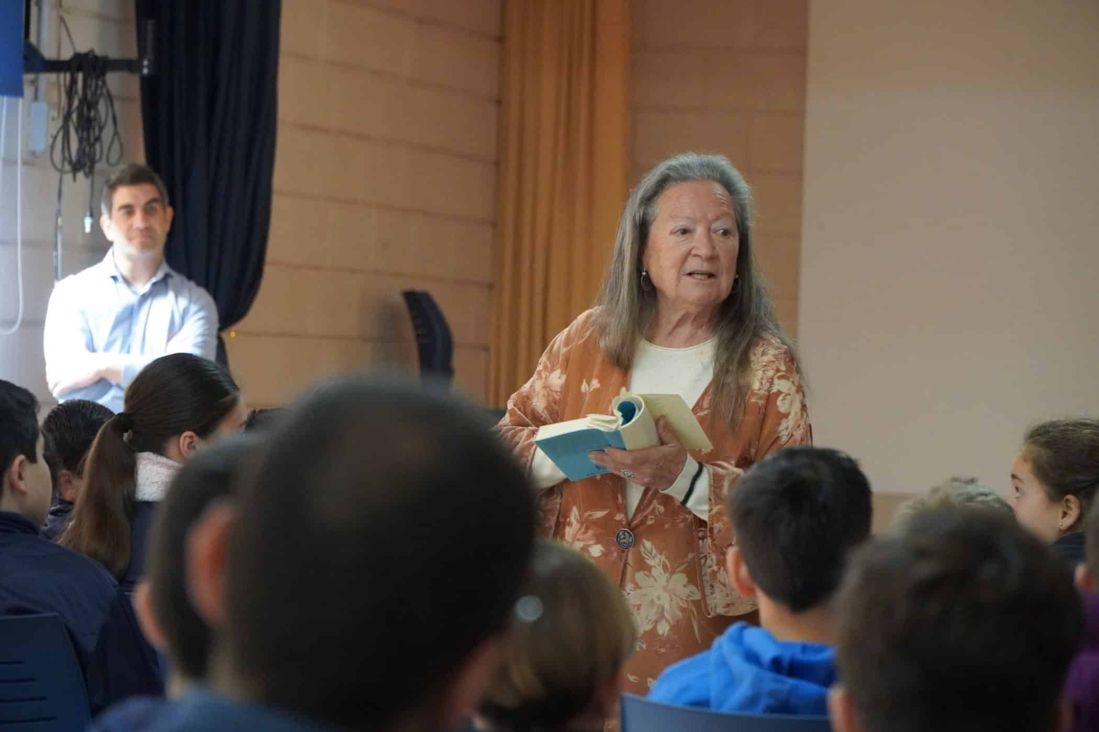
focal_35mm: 140
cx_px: 550
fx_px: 4258
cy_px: 366
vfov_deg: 9.8
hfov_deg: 14.7
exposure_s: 1/160
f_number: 4
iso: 5000
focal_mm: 93
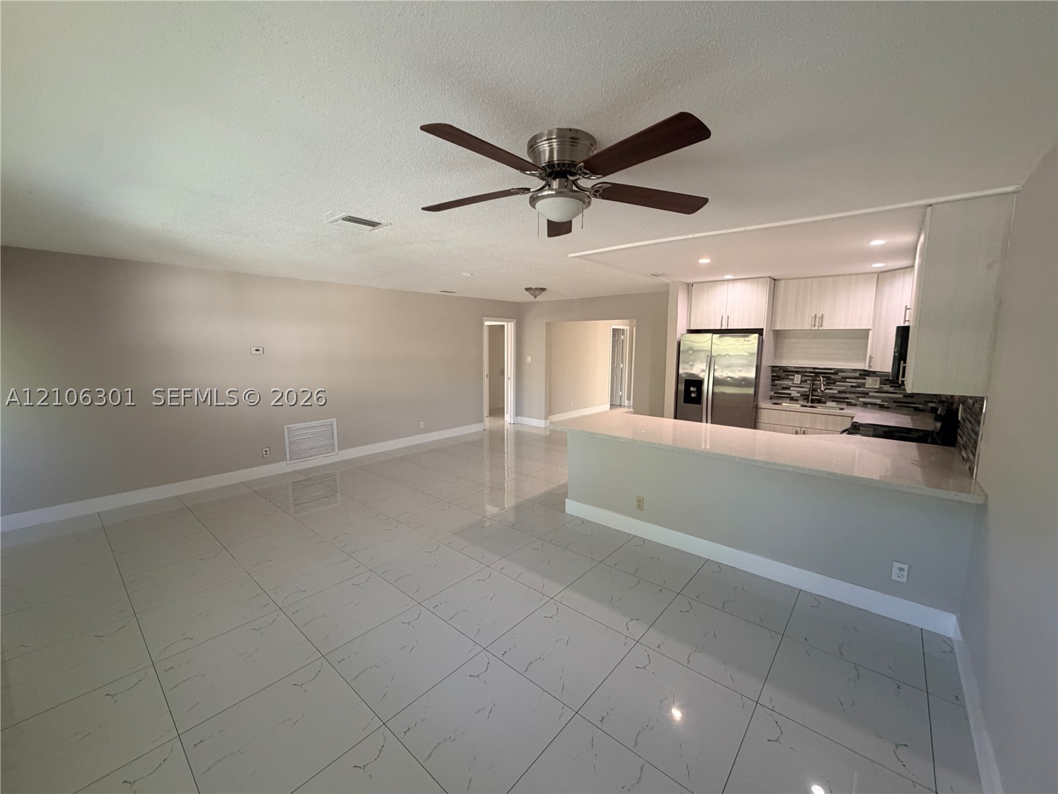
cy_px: 397
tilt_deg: -7.5
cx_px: 529
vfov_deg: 85.7
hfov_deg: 102.1
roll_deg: -0.6
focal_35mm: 14
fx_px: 428
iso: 200
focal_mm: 2.22
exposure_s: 1/60
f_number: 2.2
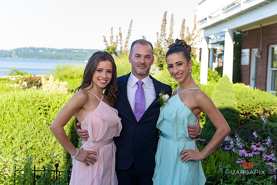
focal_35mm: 56
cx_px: 138
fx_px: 431
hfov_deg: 35.6
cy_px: 92
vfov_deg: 24.2
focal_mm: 56
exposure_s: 1/250
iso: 200
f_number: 4
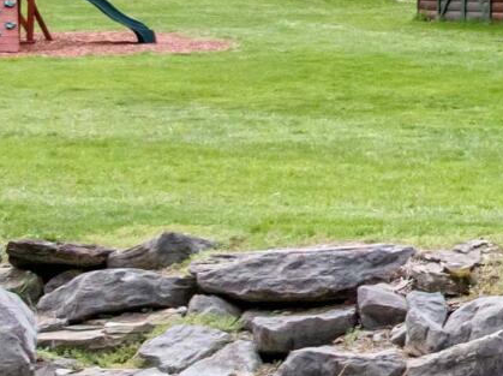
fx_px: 2496
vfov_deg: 8.5
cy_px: -118
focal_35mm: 172
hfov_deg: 9.4
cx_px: 1435
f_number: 2.8
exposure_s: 1/120
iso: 410
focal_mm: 12.29
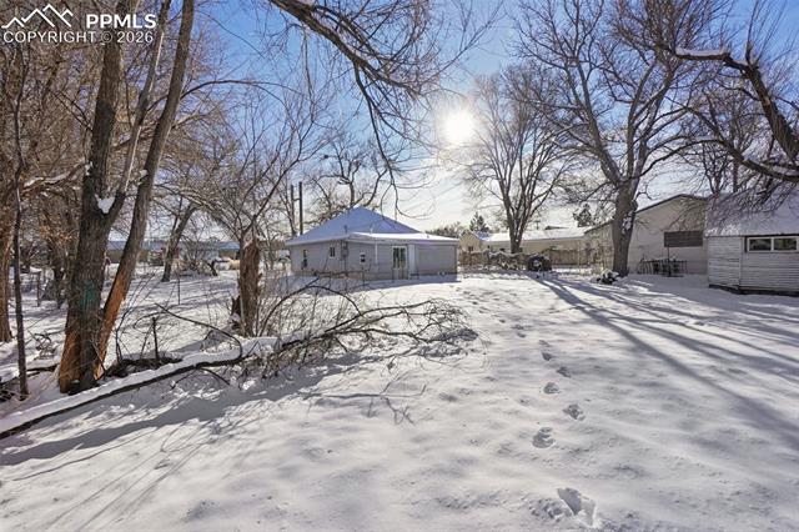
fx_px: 333
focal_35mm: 15
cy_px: 266
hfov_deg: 100.4
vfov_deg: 77.3
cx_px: 400
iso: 100
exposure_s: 1/640
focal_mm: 10
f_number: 8
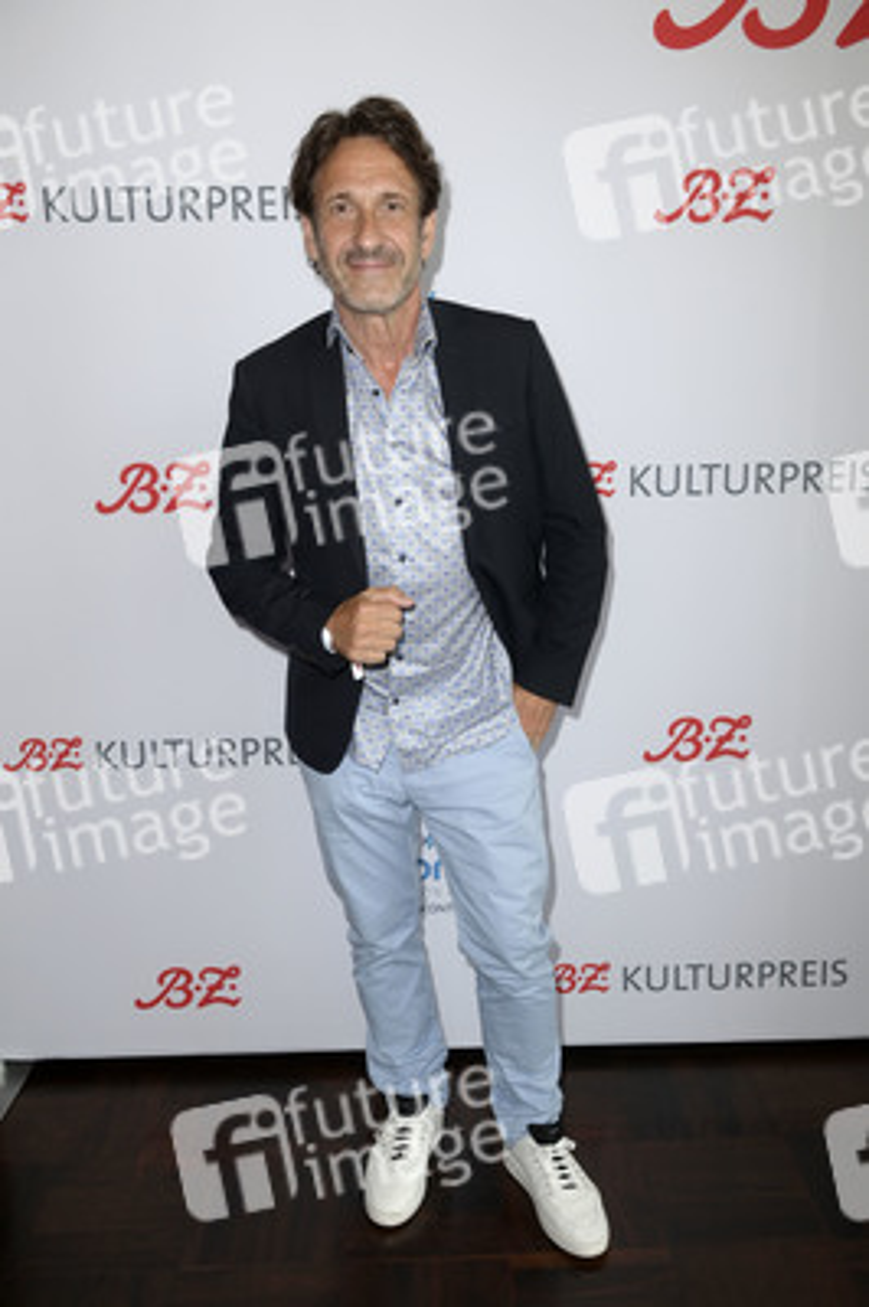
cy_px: 654
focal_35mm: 32
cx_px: 434
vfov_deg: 58.8
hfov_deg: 41.0
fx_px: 1161
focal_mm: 32
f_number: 5.6
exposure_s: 1/200
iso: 800
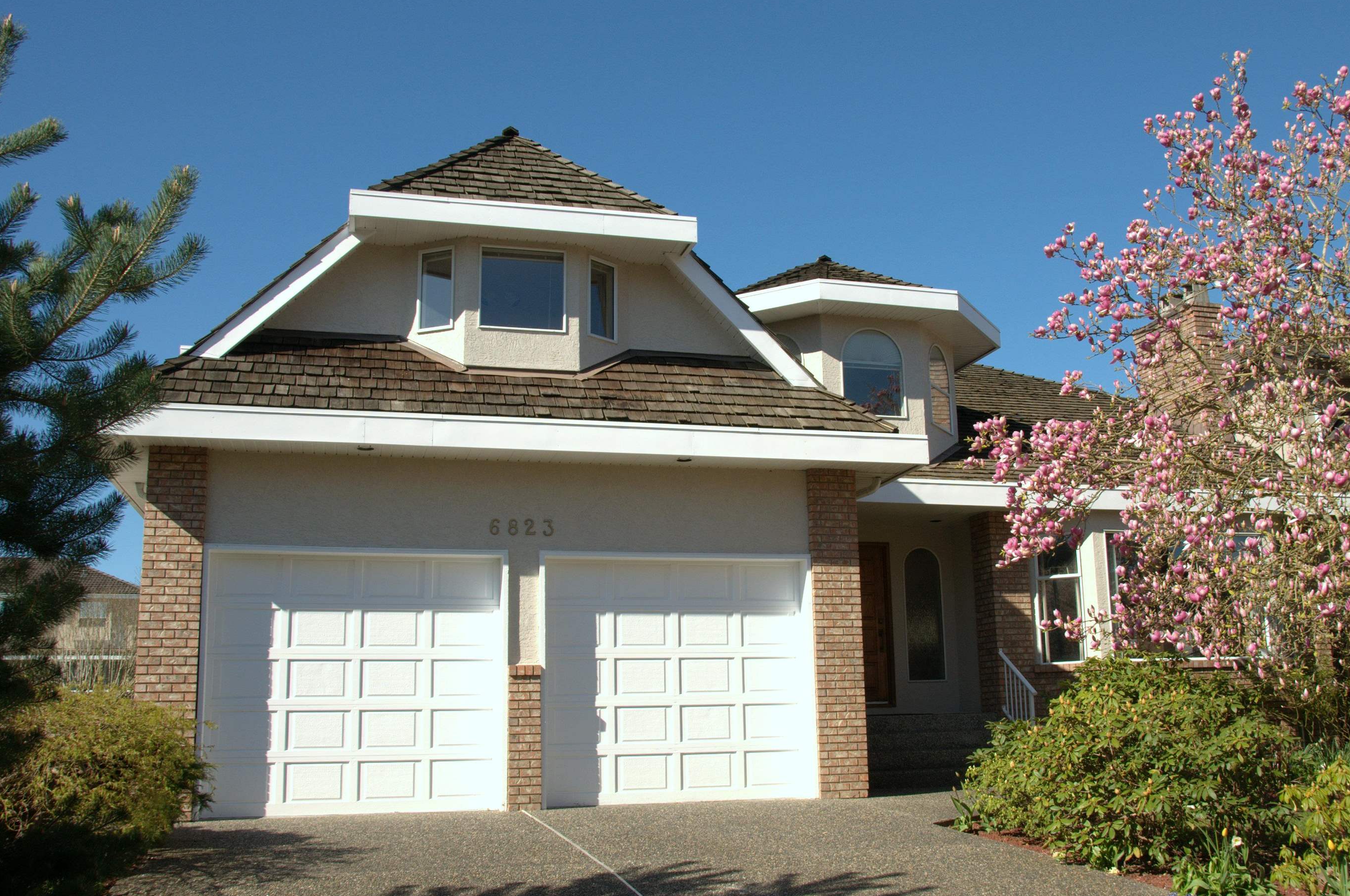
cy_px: 455
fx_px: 1273
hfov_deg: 55.8
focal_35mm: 34
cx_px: 739
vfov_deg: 38.8
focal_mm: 20
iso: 200
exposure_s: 1/400
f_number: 10
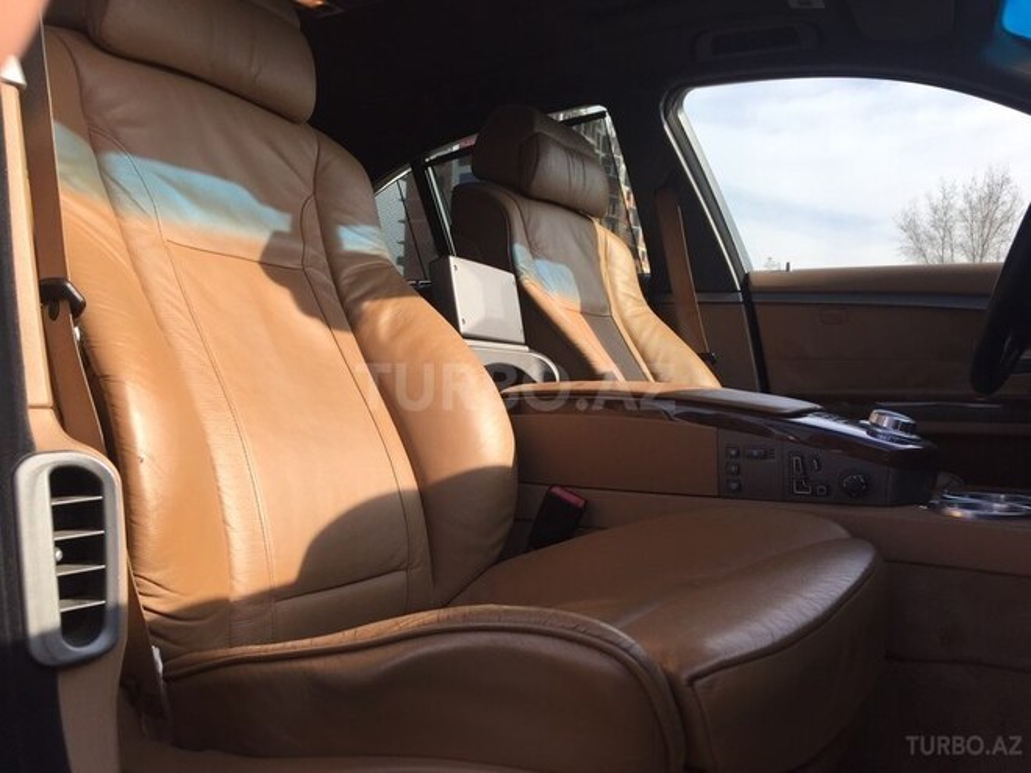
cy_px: 386
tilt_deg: -0.5
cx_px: 516
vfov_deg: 48.2
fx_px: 864
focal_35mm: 29
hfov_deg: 61.7
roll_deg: -2.4
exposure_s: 1/775
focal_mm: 4.15
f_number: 2.2
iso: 32
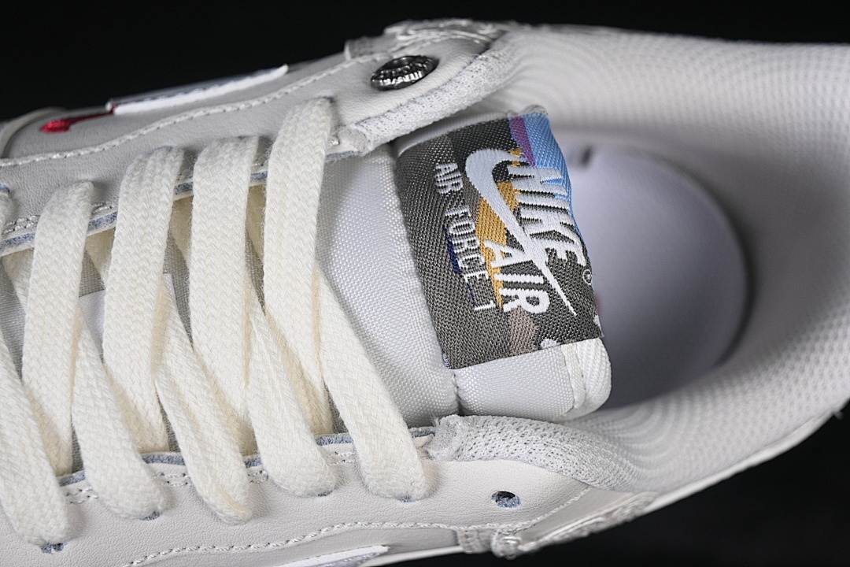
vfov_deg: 18.2
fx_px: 1771
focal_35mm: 75
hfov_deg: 27.0
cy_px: 284
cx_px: 425
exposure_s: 1/80
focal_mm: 50
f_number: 7.1
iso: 160
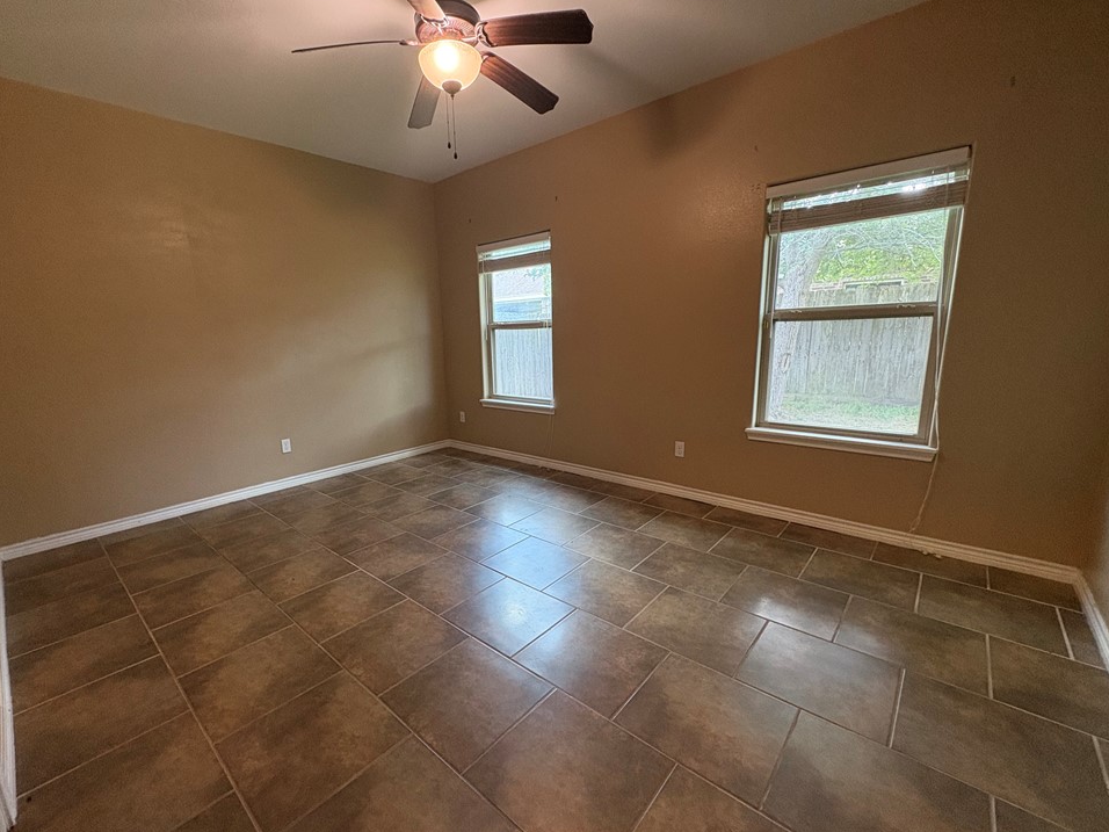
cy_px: 427
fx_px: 481
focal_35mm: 15
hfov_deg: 98.0
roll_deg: +2.1
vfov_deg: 81.7
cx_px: 517
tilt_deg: -11.4
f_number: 2.2
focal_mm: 2.22
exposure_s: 1/60
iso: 320
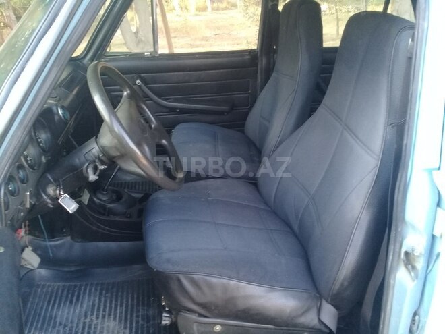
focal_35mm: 31
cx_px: 222
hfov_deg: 58.4
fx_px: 399
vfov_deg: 45.4
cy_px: 167
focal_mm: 3.3
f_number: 2.2
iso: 80
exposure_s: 1/33
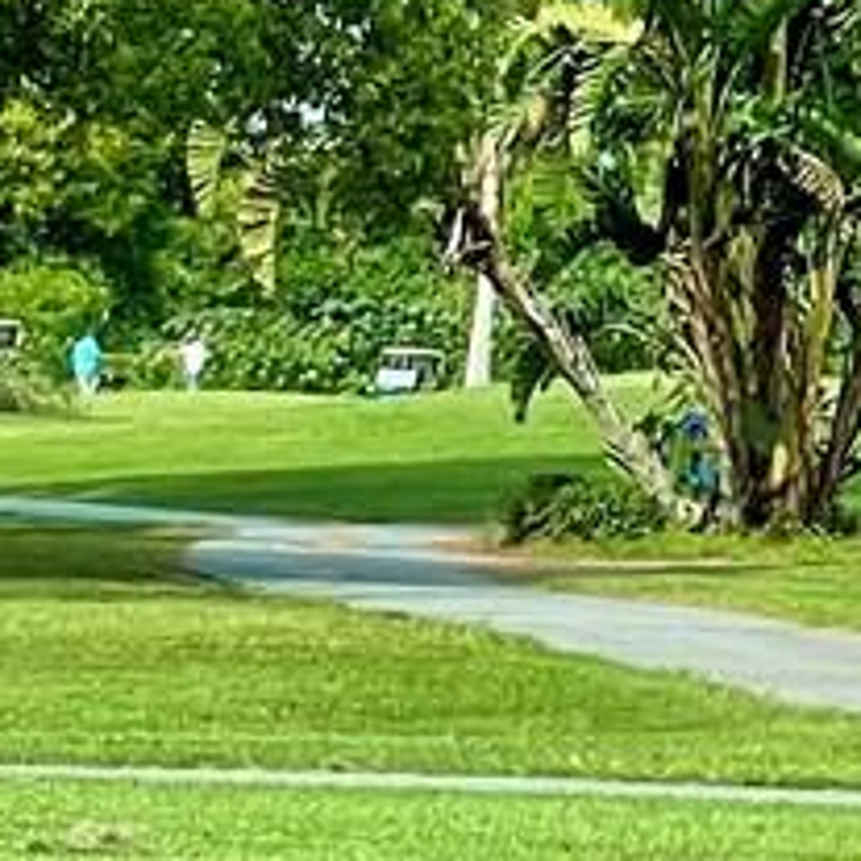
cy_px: -428
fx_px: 10018
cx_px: 2662
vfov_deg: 4.9
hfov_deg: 4.7
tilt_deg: +5.9
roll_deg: -1.0
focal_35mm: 356
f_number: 2
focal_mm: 6
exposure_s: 1/675
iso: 25
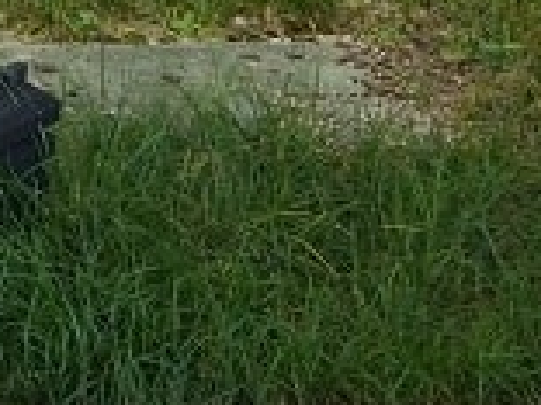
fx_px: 3579
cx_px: -1259
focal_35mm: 229
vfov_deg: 6.0
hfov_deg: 7.3
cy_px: -858
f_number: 4
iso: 250
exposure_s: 1/160
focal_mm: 31
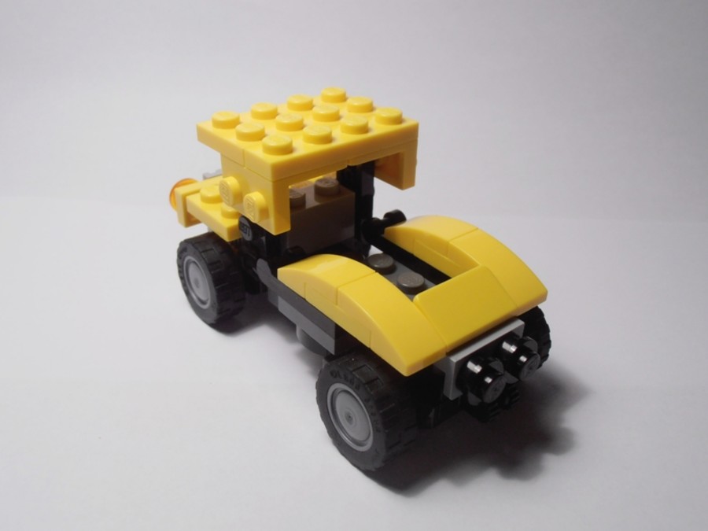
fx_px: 757
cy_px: 266
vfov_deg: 38.7
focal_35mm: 37
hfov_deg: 50.1
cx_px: 354
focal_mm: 6.61
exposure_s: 1/60
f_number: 3.9
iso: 80
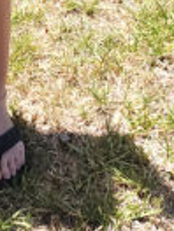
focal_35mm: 139
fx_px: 932
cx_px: -46
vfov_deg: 11.5
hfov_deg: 10.5
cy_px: -340
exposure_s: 1/385
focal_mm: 6.4
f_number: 1.8
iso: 12
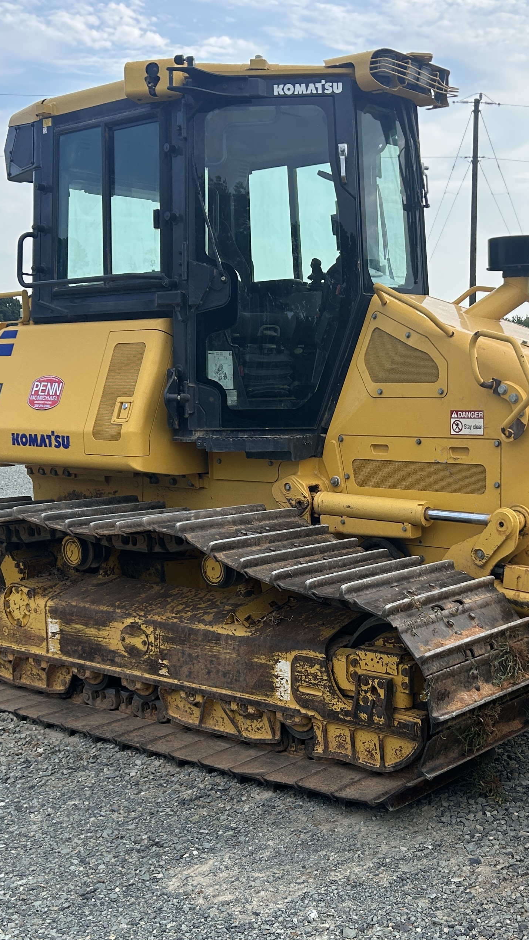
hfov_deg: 26.3
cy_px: 545
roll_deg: +0.1
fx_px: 1122
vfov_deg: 45.3
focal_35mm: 45
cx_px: 382
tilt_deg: -9.7
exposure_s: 1/1751
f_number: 1.5
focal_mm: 5.7
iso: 50
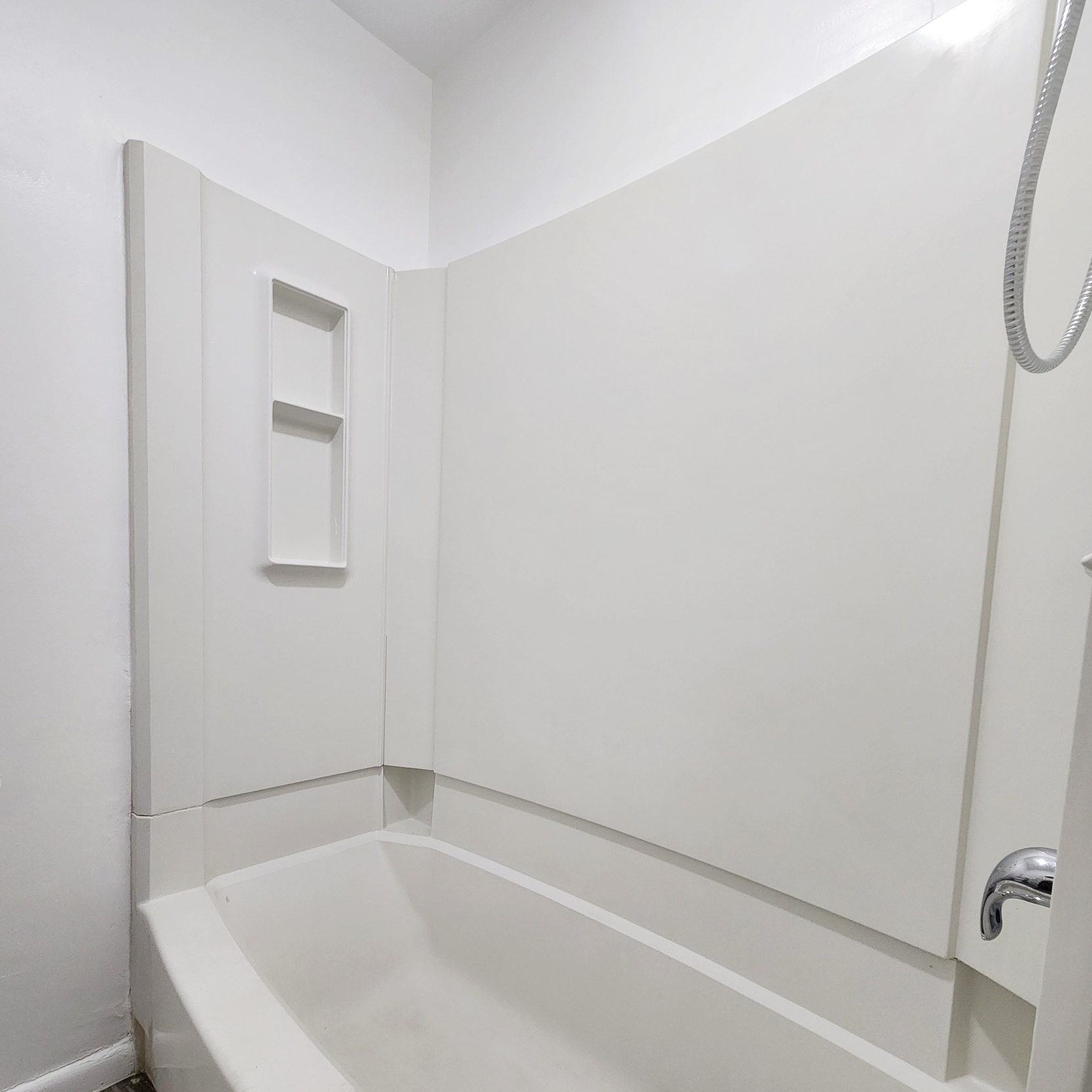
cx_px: 532
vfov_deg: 86.4
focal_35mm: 16
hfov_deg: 87.4
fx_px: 571
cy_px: 655
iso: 250
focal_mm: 2.2
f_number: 2.2
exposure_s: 1/60
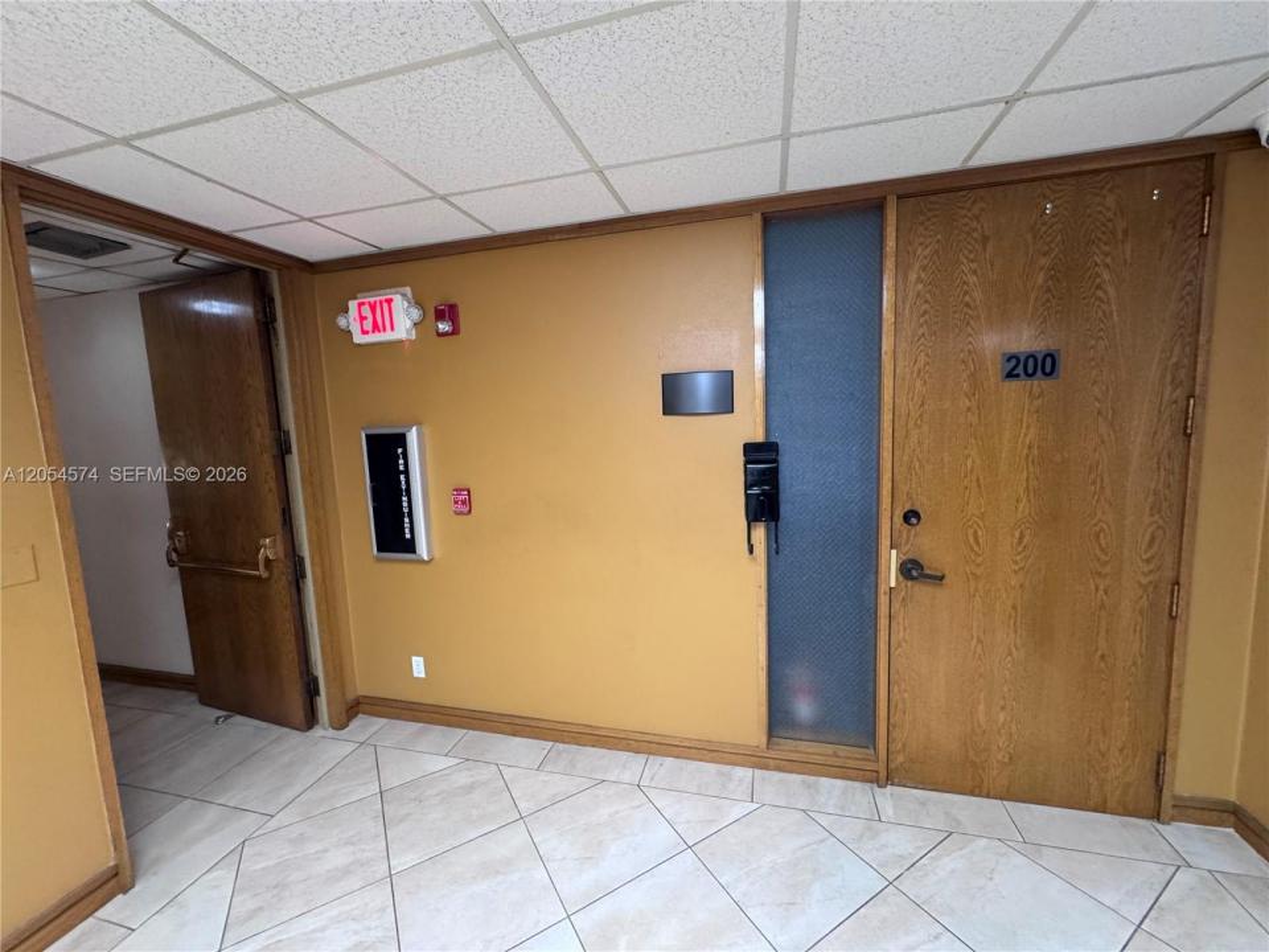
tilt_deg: -7.2
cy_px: 476
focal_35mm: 14
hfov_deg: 102.1
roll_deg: +2.0
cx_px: 634
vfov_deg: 85.7
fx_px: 513
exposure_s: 1/60
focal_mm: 2.22
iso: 400
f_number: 2.2
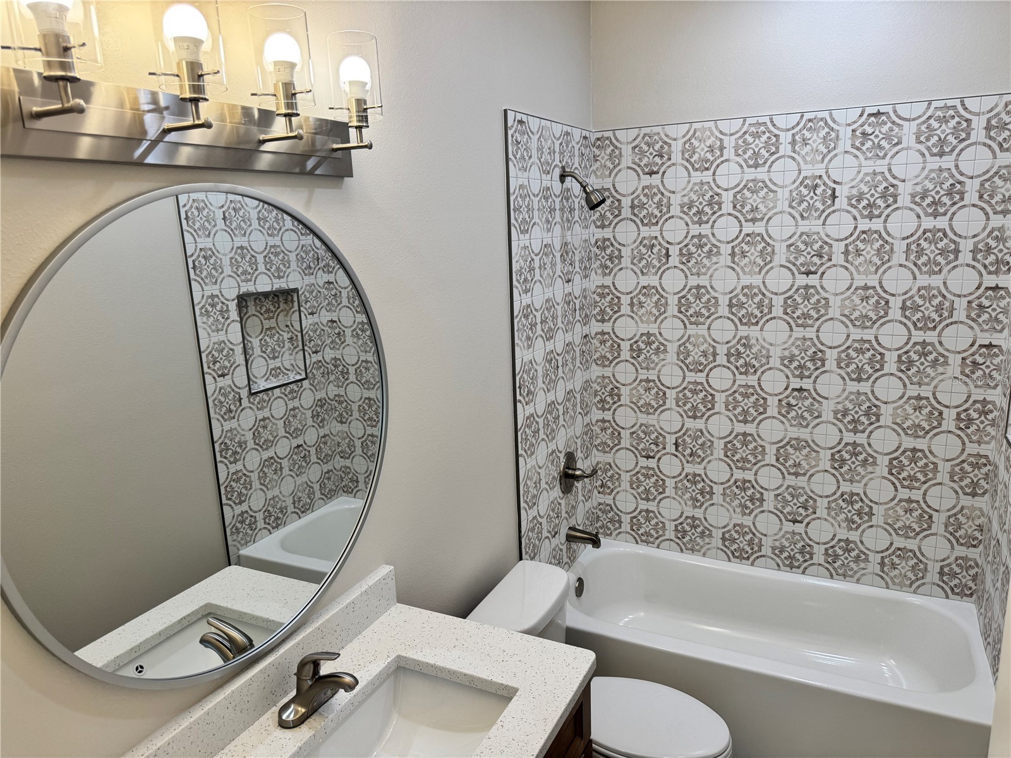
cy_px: 379
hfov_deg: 71.6
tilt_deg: -13.0
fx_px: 701
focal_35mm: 24
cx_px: 506
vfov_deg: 56.8
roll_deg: +1.2
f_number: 1.78
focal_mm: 6.76
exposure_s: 1/167
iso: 100
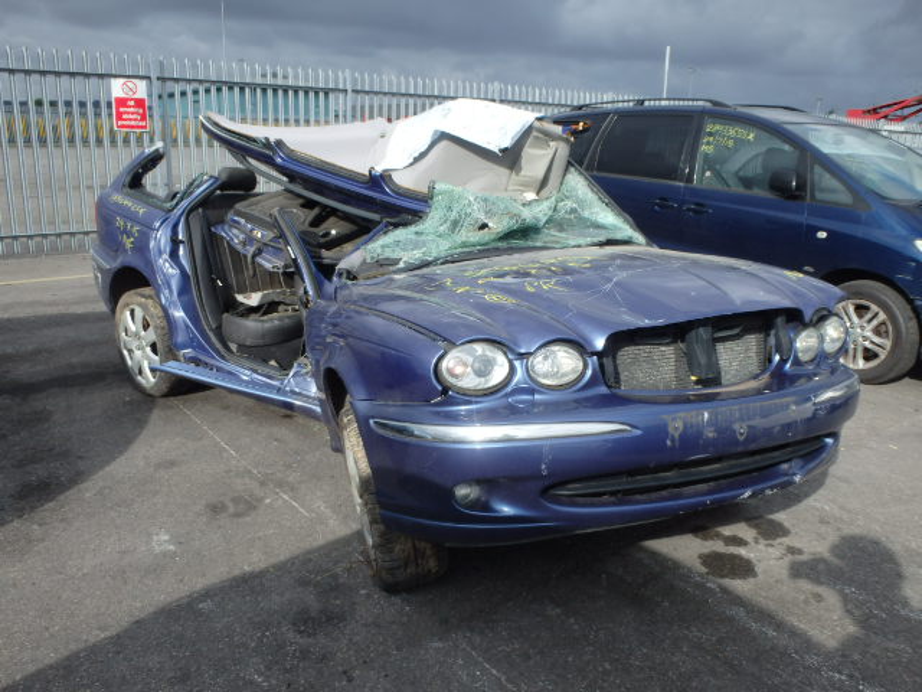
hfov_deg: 63.4
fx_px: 746
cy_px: 346
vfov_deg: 49.7
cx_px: 461
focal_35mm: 28
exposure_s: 1/640
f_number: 3.9
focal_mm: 5
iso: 125
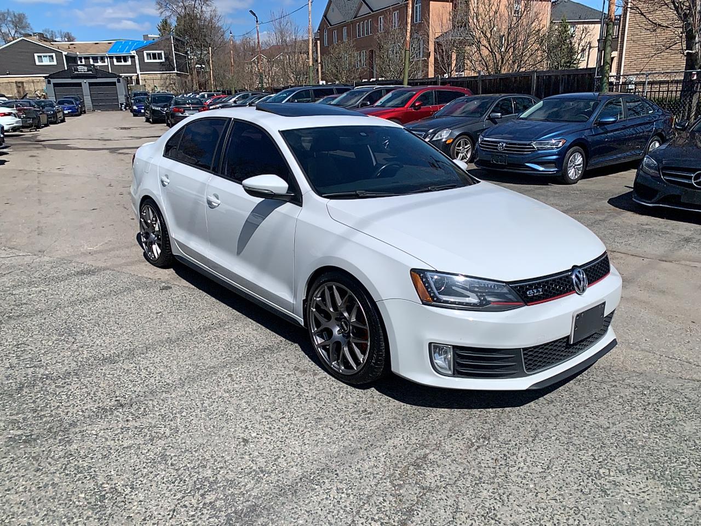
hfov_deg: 67.3
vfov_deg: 53.1
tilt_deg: -16.2
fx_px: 527
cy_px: 263
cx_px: 350
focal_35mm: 26
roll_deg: +2.9
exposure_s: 1/5525
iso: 25
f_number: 1.8
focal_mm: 4.25
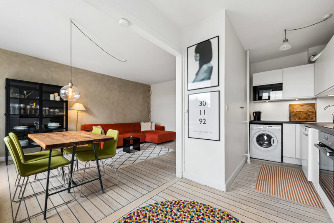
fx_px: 130
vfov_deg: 81.2
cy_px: 112
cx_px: 167
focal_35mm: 14
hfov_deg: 104.3
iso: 250
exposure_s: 1/15
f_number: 10
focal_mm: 14
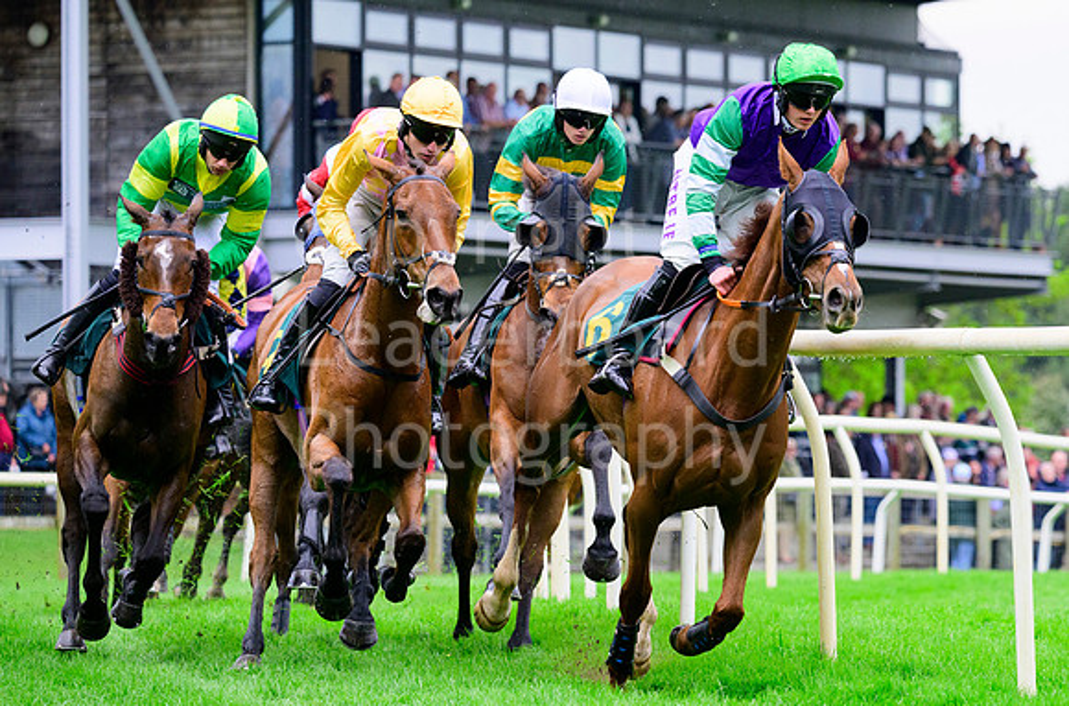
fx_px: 7612
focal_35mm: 257
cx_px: 668
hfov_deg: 8.0
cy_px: 335
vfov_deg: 5.3
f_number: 5.6
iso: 1600
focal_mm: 200
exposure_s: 1/1600
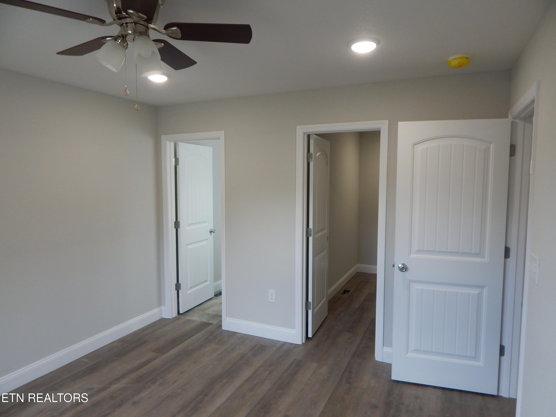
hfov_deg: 76.4
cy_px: 208
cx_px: 278
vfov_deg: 61.1
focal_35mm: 22
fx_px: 353
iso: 125
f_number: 3
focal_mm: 4
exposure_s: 1/40
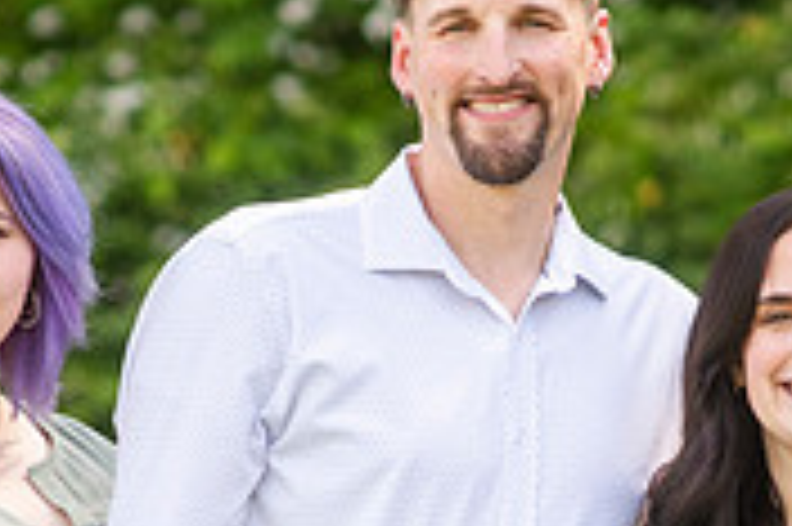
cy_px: 669
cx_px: 479
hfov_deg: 6.7
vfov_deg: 4.5
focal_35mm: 306
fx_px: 6726
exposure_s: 1/2500
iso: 500
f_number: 2.5
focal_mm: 85
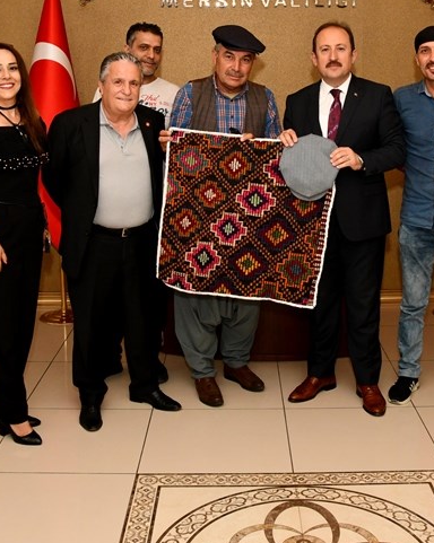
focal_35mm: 48
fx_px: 772
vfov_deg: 38.3
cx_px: 240
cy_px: 177
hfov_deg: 31.4
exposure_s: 1/250
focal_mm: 24
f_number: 10
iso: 2000
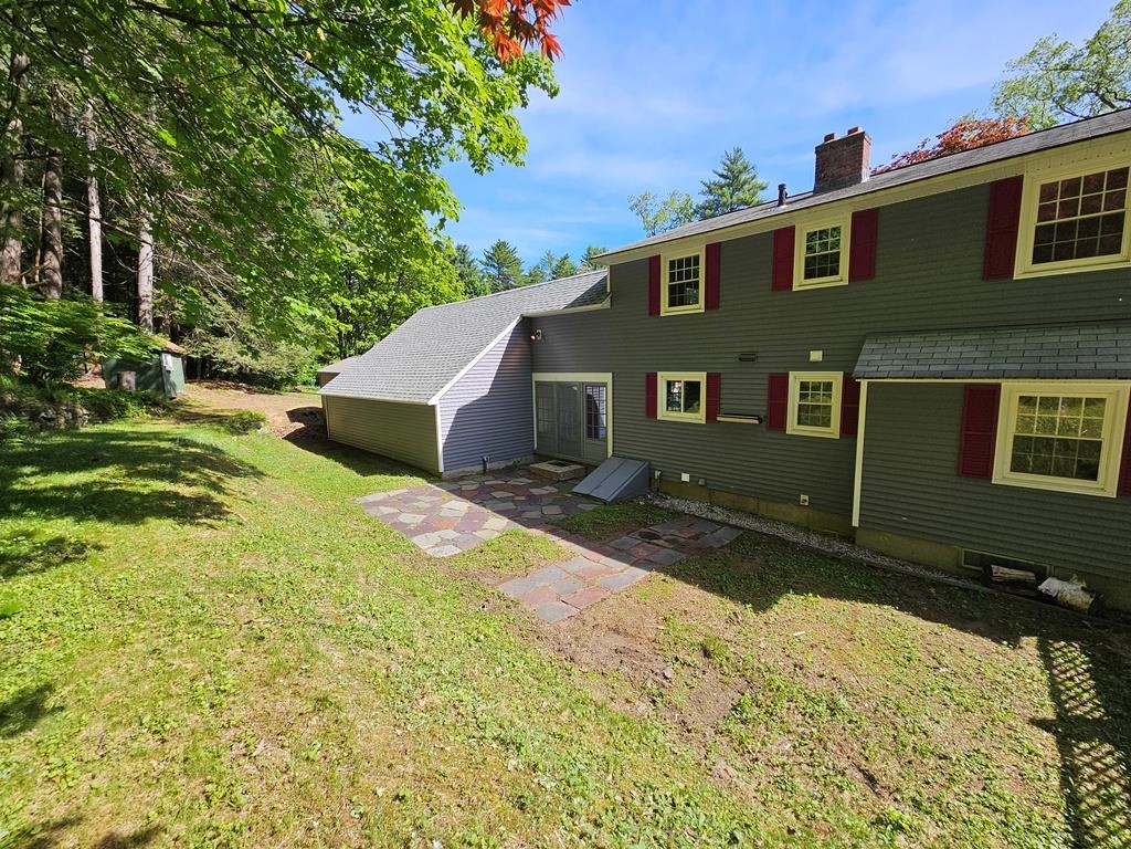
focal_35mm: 13
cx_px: 566
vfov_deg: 89.9
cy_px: 424
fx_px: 425
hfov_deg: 106.2
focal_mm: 2.2
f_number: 2.2
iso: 50
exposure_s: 1/1151
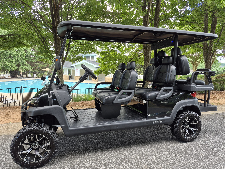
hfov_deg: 73.9
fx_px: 149
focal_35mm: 23
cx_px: 112
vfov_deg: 58.9
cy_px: 84
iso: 40
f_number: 1.8
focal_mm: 5.4
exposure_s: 1/180
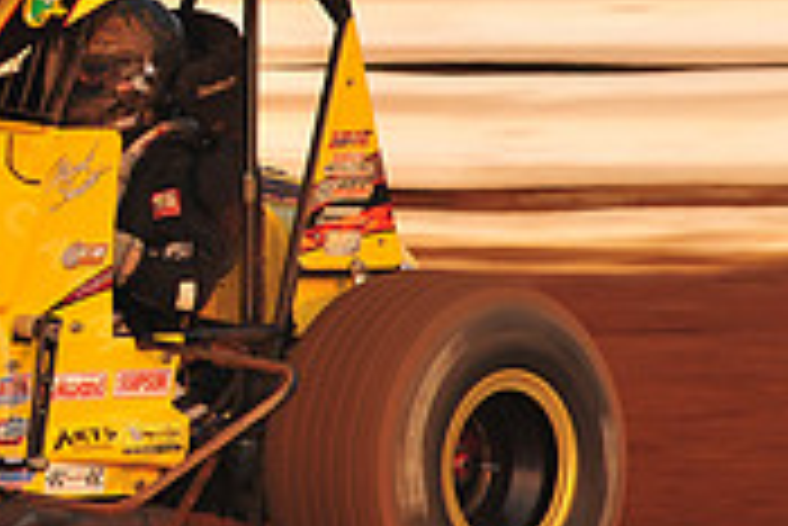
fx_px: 14502
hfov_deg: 3.1
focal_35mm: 662
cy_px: 9
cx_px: -135
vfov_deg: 2.1
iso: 640
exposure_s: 1/320
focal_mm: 200
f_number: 8
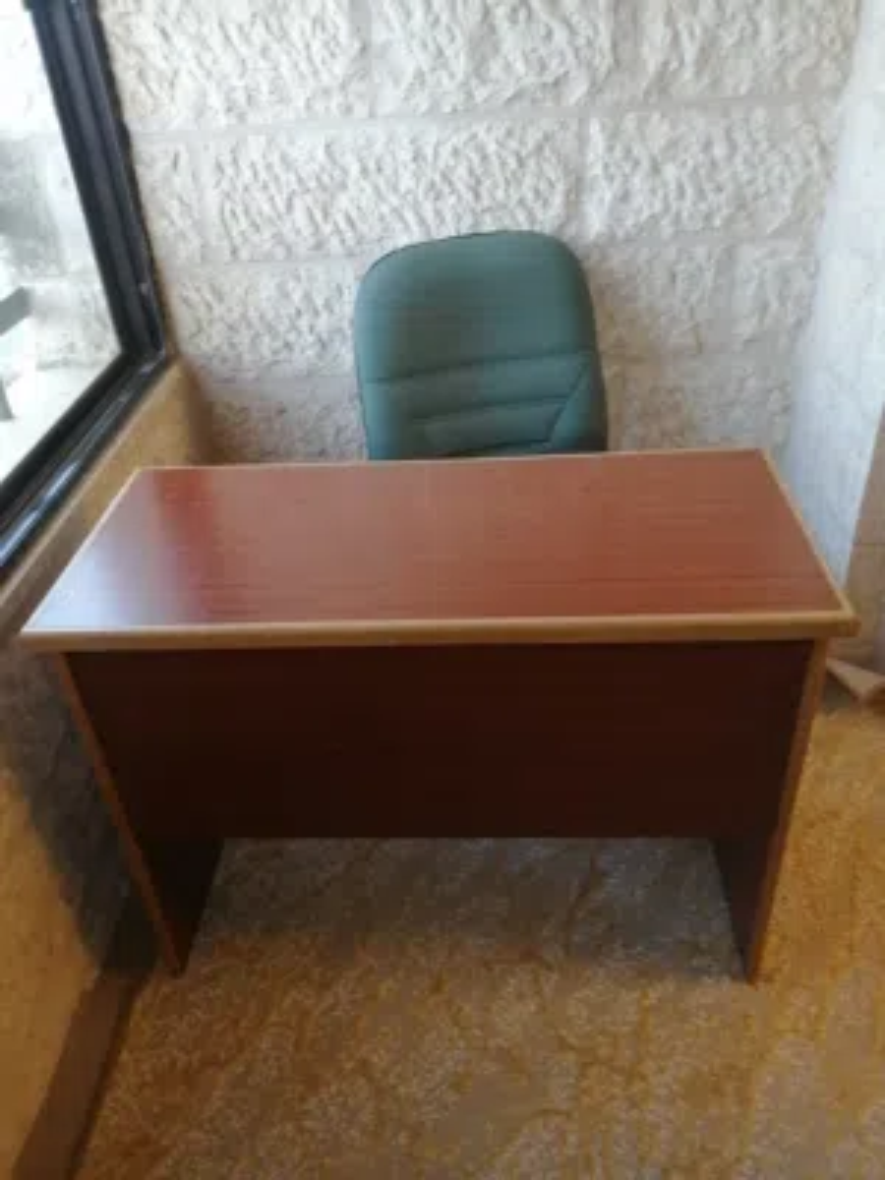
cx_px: 442
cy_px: 590
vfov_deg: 65.3
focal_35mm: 27
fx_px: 920
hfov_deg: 51.4
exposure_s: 1/30
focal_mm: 3.62
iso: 100
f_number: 1.8
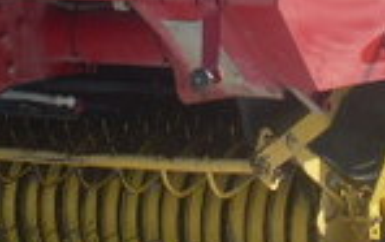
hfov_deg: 8.8
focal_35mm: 237
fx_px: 2491
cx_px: 140
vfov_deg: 5.5
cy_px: -104
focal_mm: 10.3
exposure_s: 1/229
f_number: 5.7
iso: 50
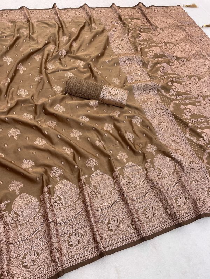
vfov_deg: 67.3
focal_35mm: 26
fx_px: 210
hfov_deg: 53.1
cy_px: 140
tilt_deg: -56.9
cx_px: 105
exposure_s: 1/100
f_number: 1.6
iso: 80
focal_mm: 4.2
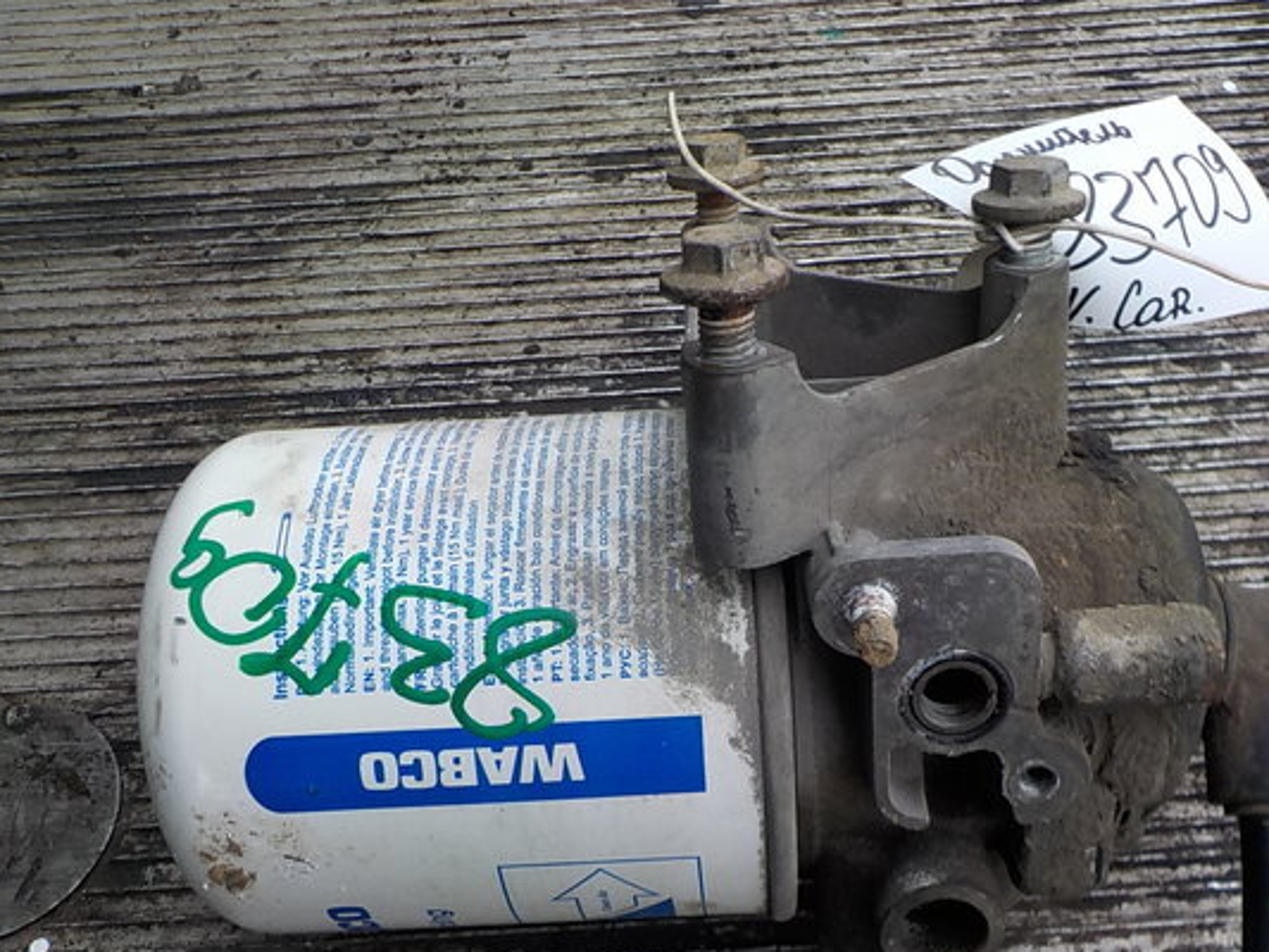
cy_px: 564
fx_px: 1320
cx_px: 700
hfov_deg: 51.3
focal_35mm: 36
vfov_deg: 39.5
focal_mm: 4.1
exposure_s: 1/200
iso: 125
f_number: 3.3
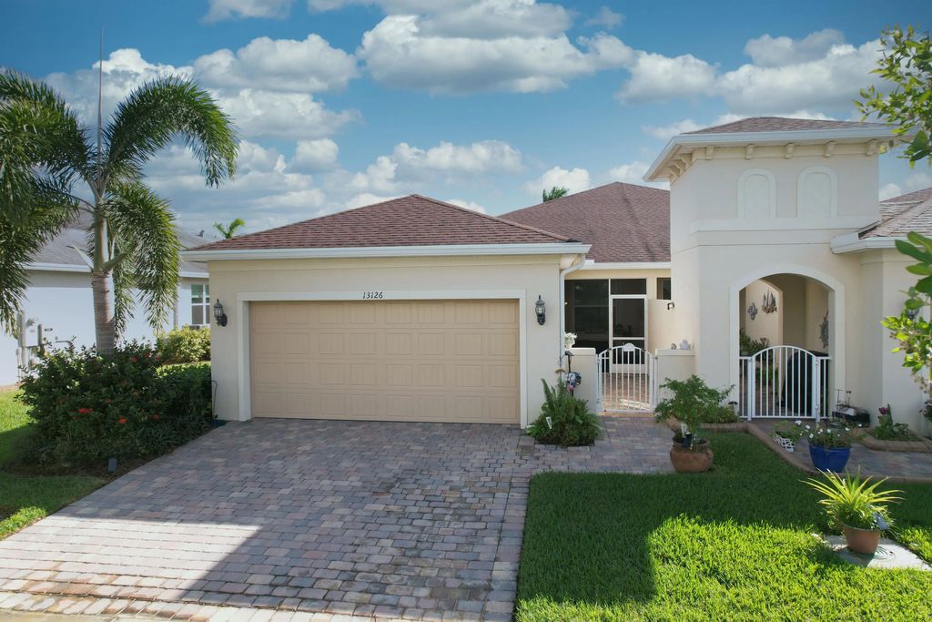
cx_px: 466
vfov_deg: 57.2
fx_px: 570
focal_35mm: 22
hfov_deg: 78.6
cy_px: 311
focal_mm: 8.4
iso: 100
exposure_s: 1/40
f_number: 2.8
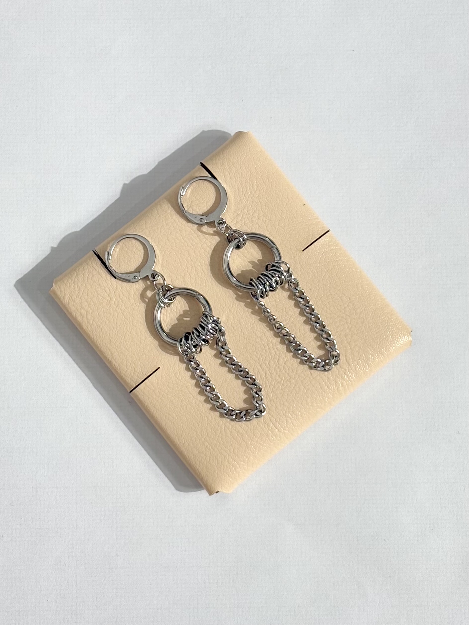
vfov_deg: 36.8
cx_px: 234
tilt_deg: -83.7
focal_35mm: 52
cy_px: 312
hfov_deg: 28.0
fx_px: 939
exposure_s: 1/112
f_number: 1.6
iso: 40
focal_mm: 5.96
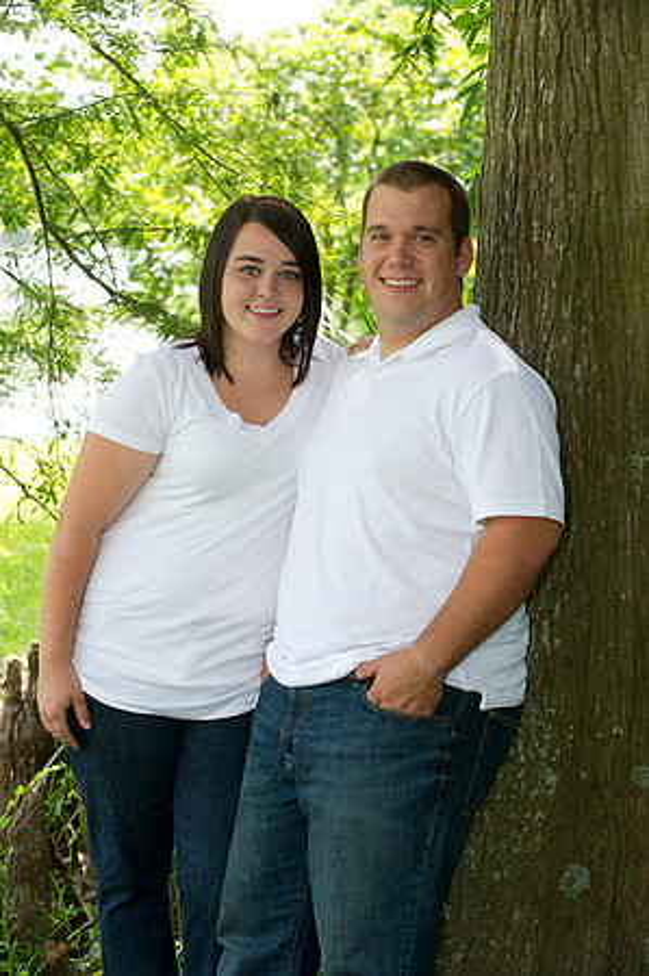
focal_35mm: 90
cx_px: 324
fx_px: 2439
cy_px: 488
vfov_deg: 22.6
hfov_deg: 15.2
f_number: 5
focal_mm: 90
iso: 320
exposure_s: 1/100
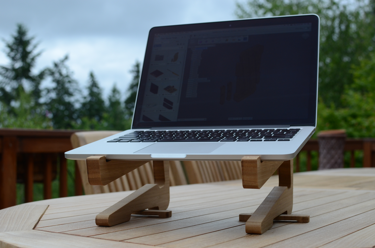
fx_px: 546
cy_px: 124
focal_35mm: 52
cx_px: 188
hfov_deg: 37.9
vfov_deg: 25.6
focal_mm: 35
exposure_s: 1/640
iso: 400
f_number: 5
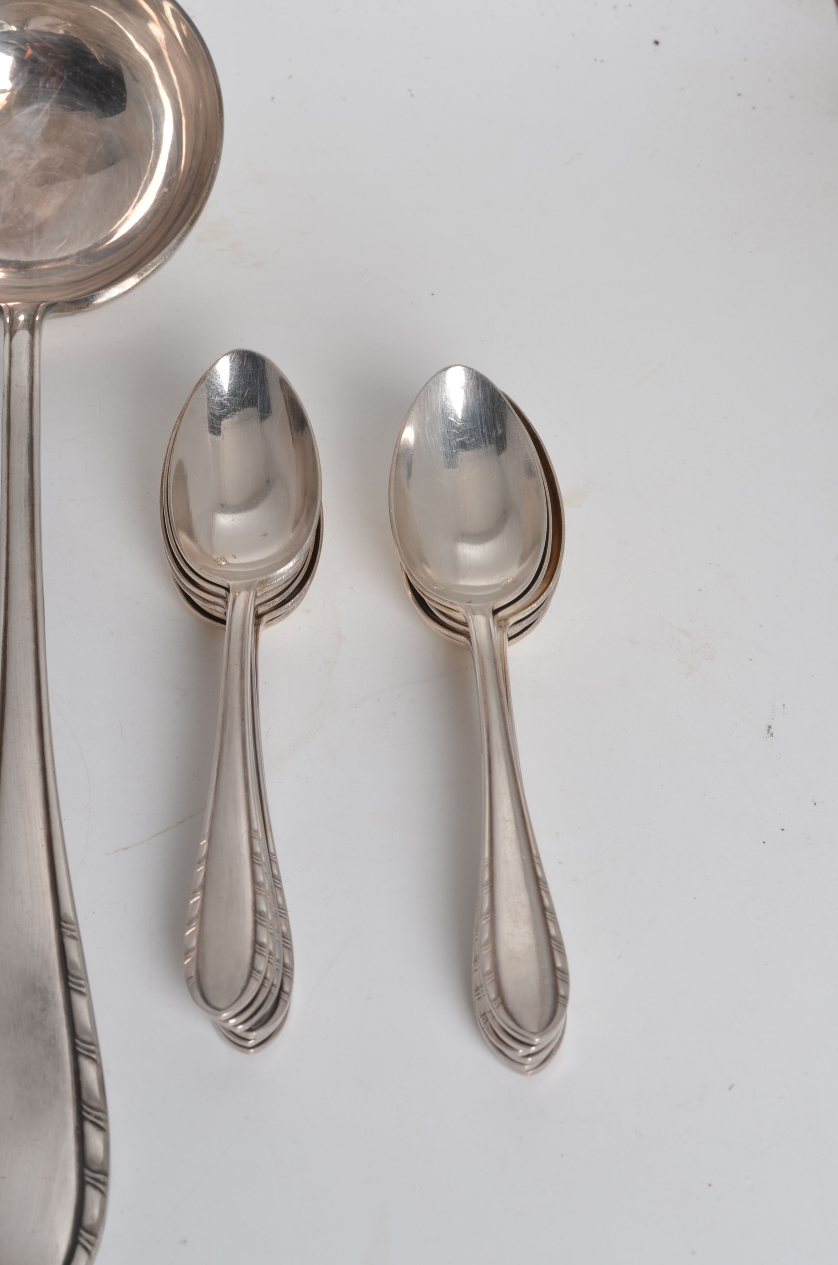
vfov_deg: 27.0
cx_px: 419
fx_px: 2630
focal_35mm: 75
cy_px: 632
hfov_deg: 18.1
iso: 100
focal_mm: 50
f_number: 14
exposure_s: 1/125
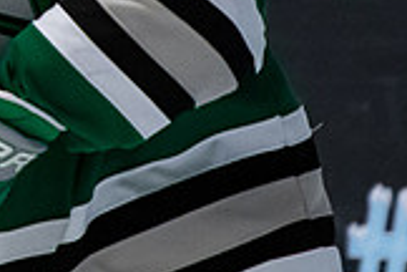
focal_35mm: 1633
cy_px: -245
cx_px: -293
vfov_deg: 0.8
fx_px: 18461
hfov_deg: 1.3
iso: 1600
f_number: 2.8
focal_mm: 200
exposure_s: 1/800
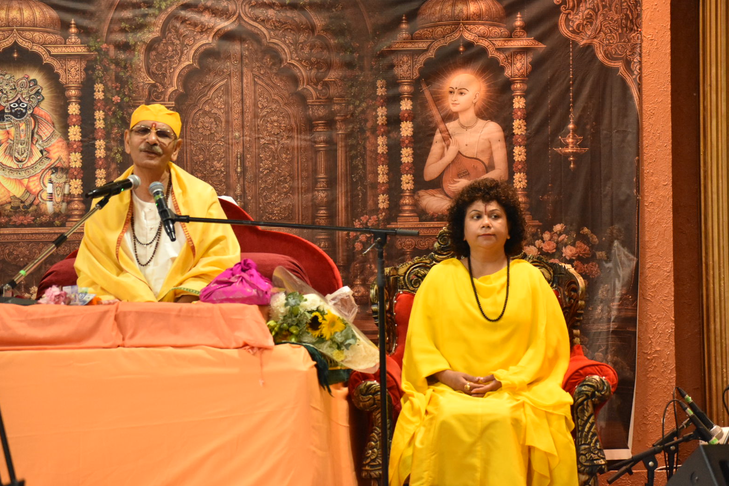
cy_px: 247
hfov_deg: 12.1
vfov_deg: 8.1
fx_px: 3442
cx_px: 373
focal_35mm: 170
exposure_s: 1/200
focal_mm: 110
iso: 4000
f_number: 4.8
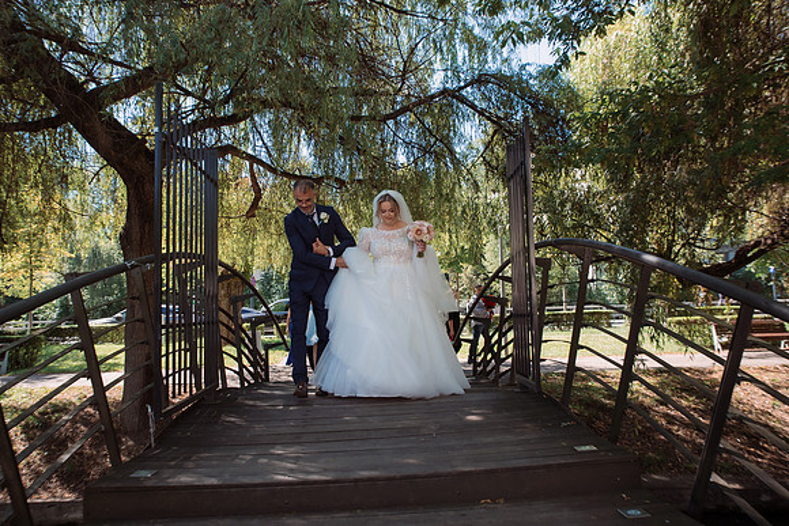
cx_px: 394
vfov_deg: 42.3
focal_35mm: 31
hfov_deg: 60.3
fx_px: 680
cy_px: 263
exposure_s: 1/250
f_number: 4.5
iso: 250
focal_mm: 31
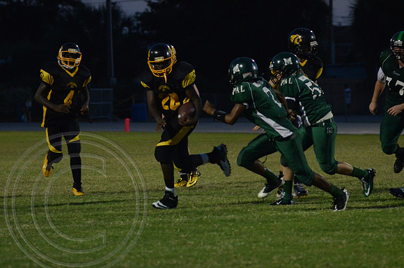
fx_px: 3359
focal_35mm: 300
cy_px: 134
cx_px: 202
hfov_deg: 6.9
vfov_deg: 4.6
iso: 3200
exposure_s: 1/320
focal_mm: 200
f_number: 5.6
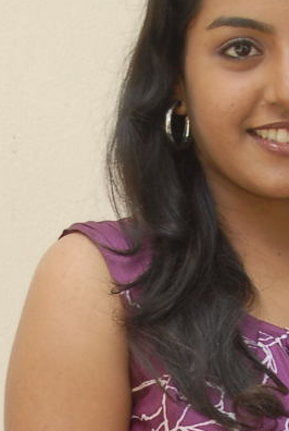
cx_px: 196
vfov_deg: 10.2
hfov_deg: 7.1
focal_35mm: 194
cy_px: 648
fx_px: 2324
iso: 320
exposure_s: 1/125
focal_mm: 32
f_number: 6.3
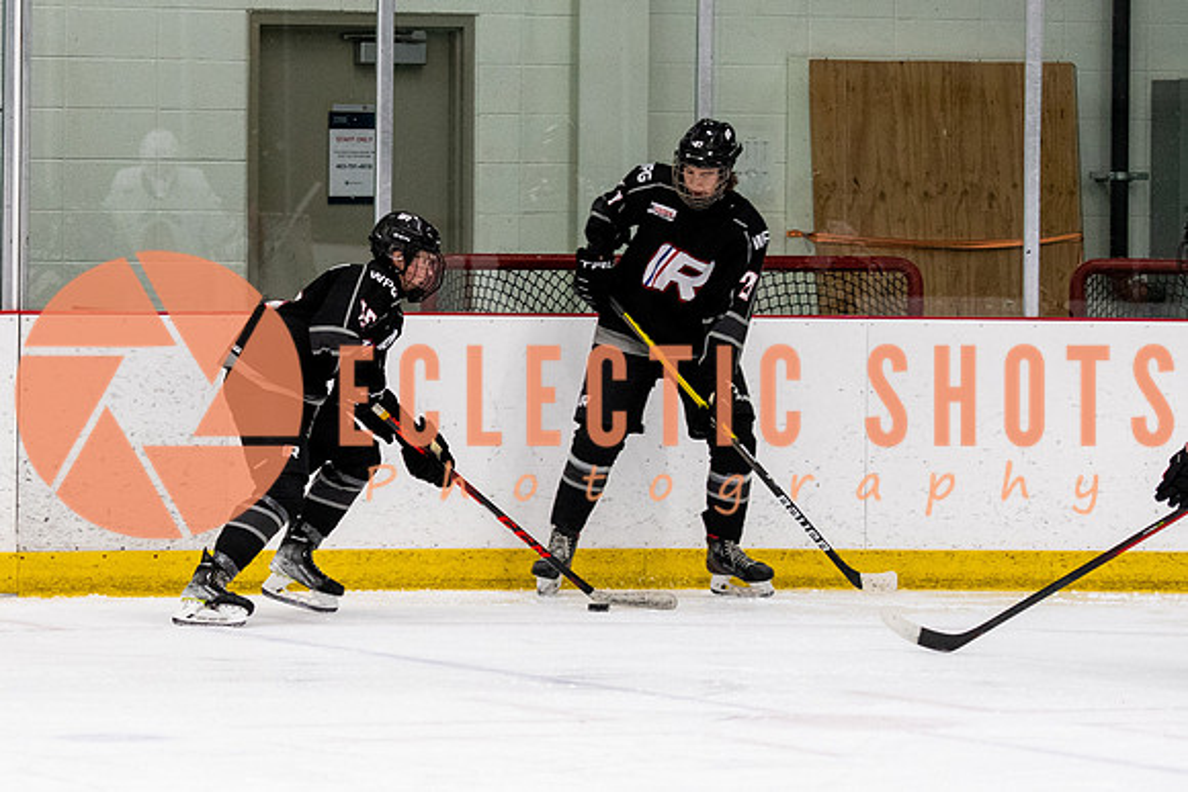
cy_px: 317
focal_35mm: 238
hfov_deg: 8.6
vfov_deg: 5.8
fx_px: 7872
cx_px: 246
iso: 1800
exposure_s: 1/640
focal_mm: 100
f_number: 2.8
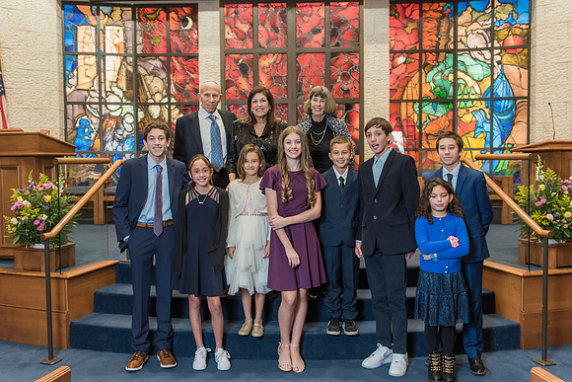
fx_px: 561
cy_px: 189
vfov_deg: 37.6
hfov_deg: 54.0
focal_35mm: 35
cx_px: 279
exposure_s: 1/100
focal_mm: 34
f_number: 4
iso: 1250
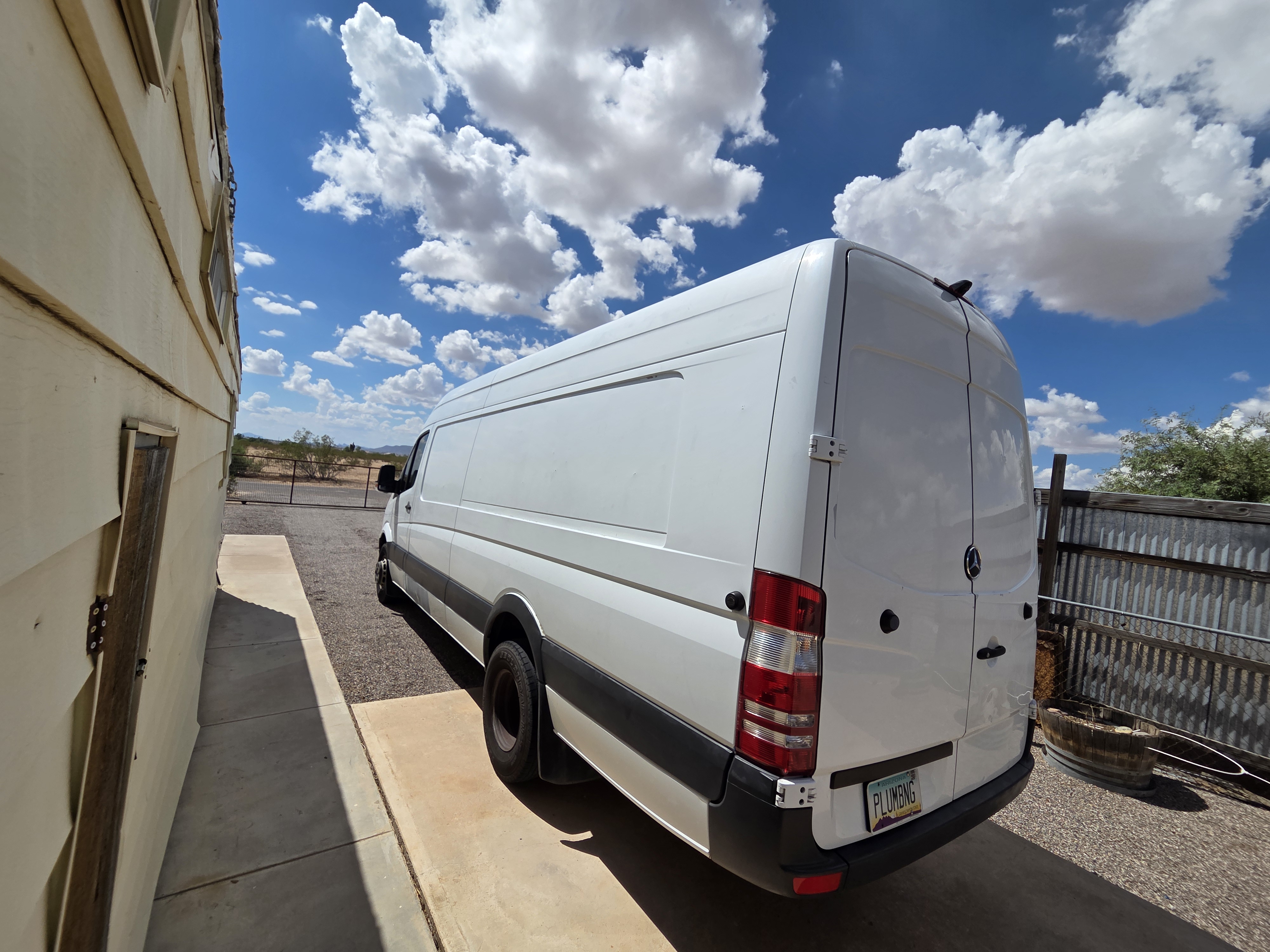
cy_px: 476
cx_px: 635
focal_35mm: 13
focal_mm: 2.2
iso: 50
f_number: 2.2
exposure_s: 1/4314
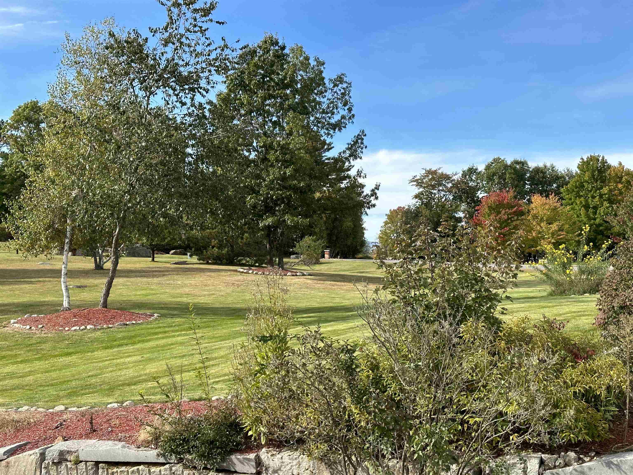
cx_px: 316
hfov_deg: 39.7
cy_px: 238
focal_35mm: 48
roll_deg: -0.8
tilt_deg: +1.6
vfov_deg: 30.3
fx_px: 878
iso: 64
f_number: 1.78
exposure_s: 1/1848
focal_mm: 6.86
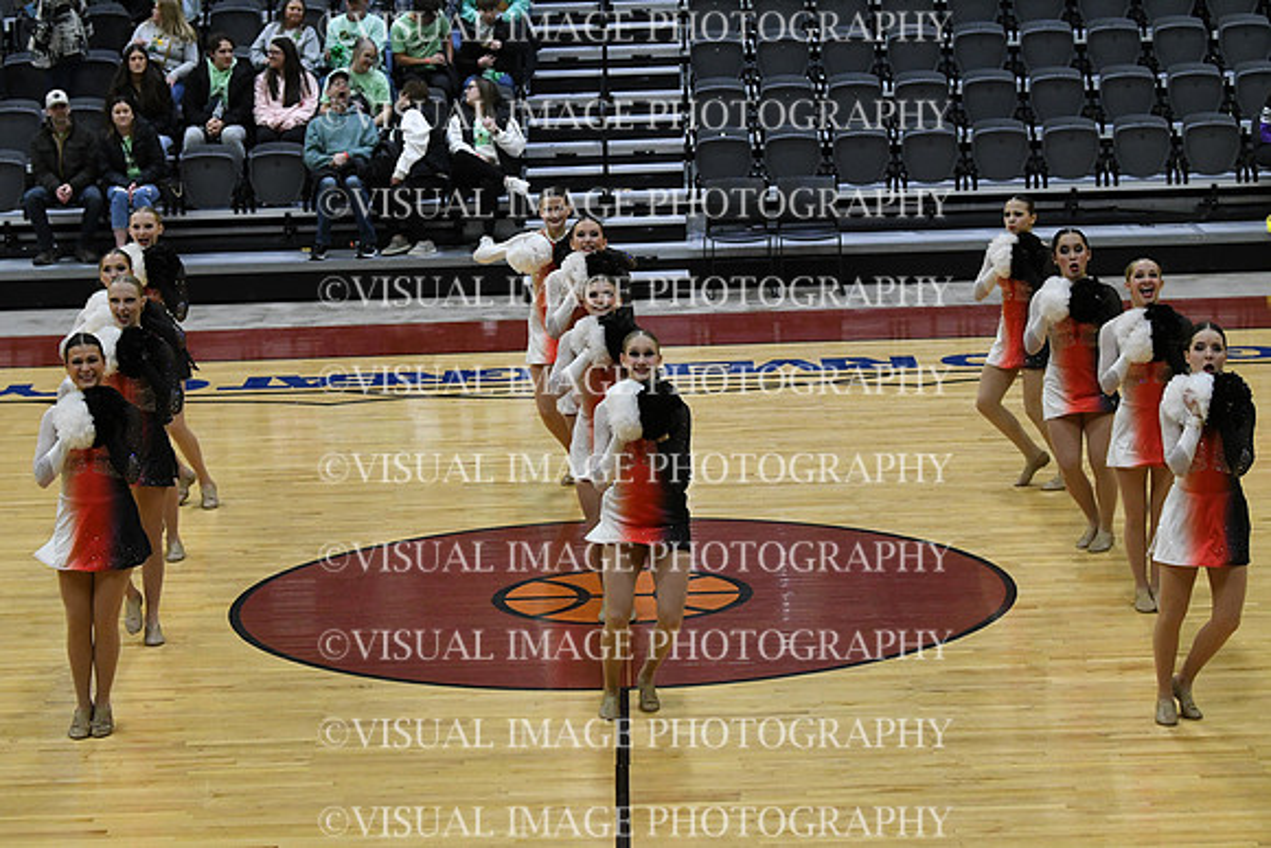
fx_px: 3708
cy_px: 424
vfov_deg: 13.0
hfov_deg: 19.5
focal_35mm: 105
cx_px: 636
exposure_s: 1/500
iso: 4000
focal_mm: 70
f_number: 4
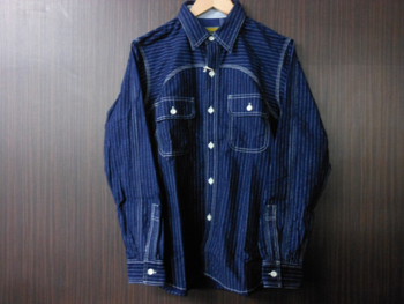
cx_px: 202
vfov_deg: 49.8
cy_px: 152
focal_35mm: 28
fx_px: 327
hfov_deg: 63.4
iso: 400
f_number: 3.7
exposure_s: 1/10
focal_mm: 5
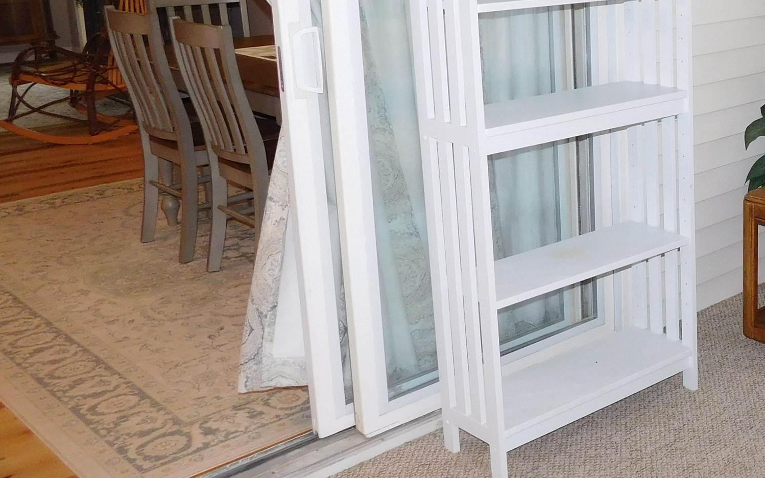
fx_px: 1042
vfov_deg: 25.6
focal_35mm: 50
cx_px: 753
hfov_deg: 36.5
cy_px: 139
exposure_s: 1/30
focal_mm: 4
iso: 200
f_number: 3
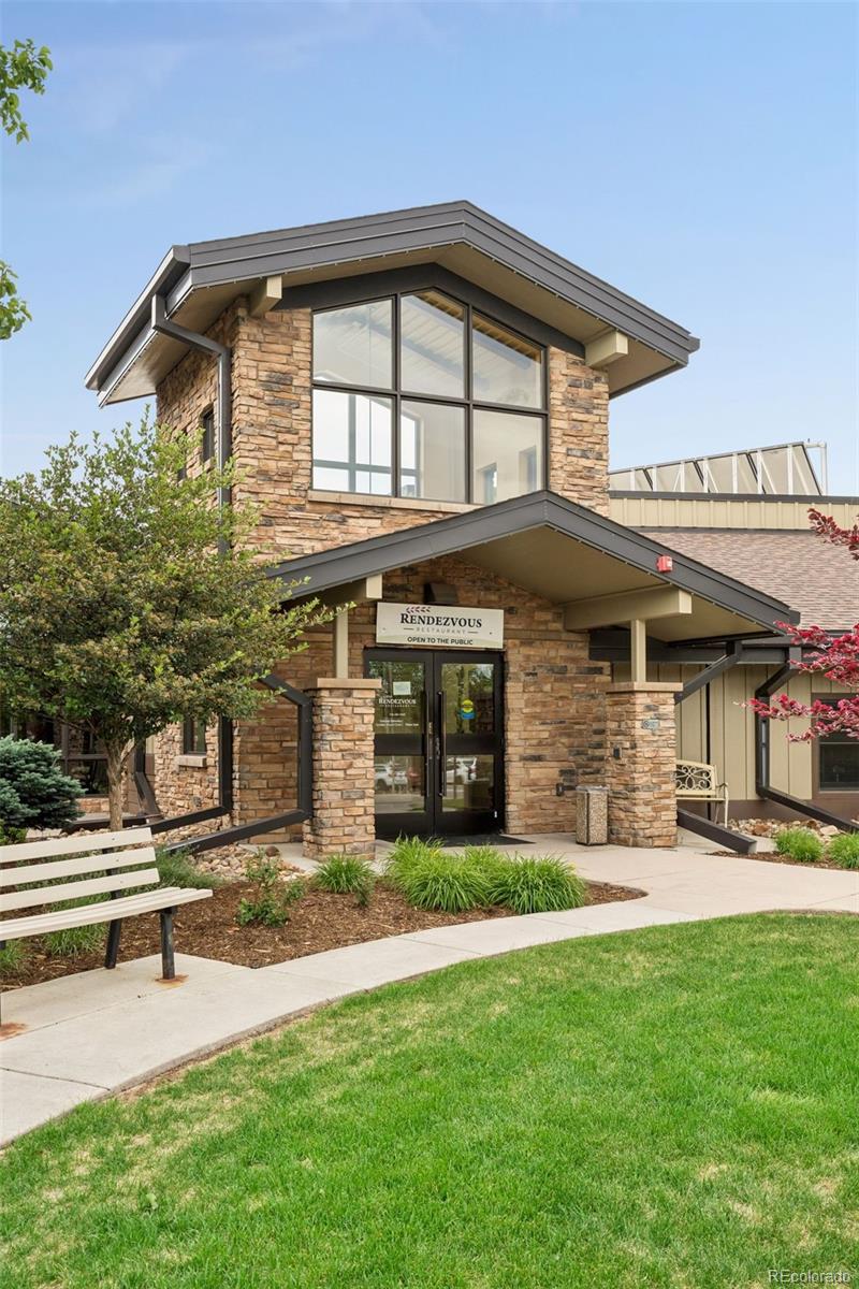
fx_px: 1181
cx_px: 430
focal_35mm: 33
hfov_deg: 40.0
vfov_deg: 57.2
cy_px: 644
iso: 400
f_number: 9
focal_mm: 33
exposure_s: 1/250
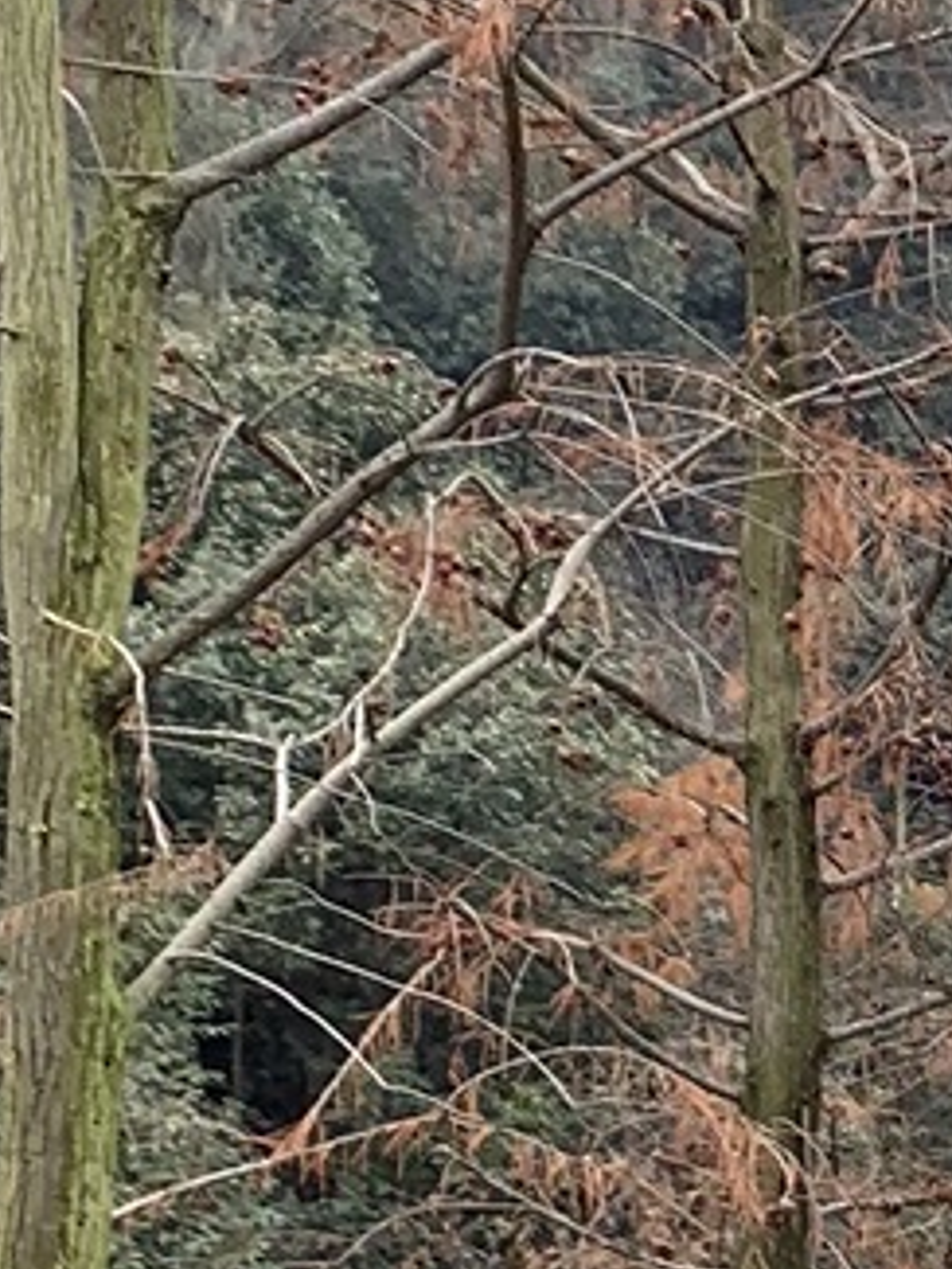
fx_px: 5863
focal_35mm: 160
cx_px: 2478
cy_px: 1730
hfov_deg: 8.3
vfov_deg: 11.9
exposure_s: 1/656
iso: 25
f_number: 1.8
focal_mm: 4.25
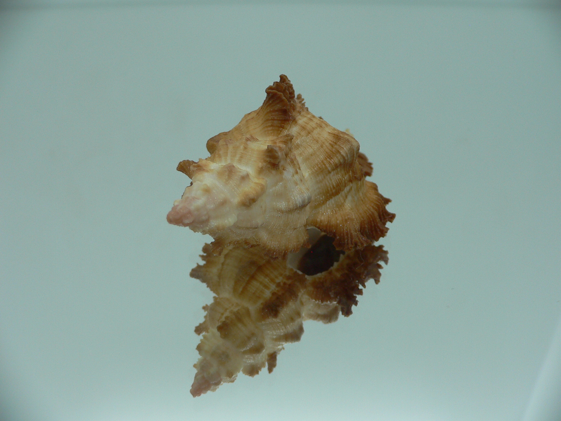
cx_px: 280
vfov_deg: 40.7
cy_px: 210
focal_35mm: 35
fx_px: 567
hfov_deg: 52.6
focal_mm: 4.6
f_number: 2.8
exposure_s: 1/60
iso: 80
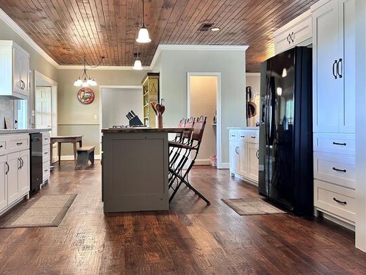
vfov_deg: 45.4
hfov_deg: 58.0
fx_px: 328
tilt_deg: -1.1
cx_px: 151
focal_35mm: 31
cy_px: 128
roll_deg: +0.5
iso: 160
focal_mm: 5.7
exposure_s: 1/60
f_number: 1.5
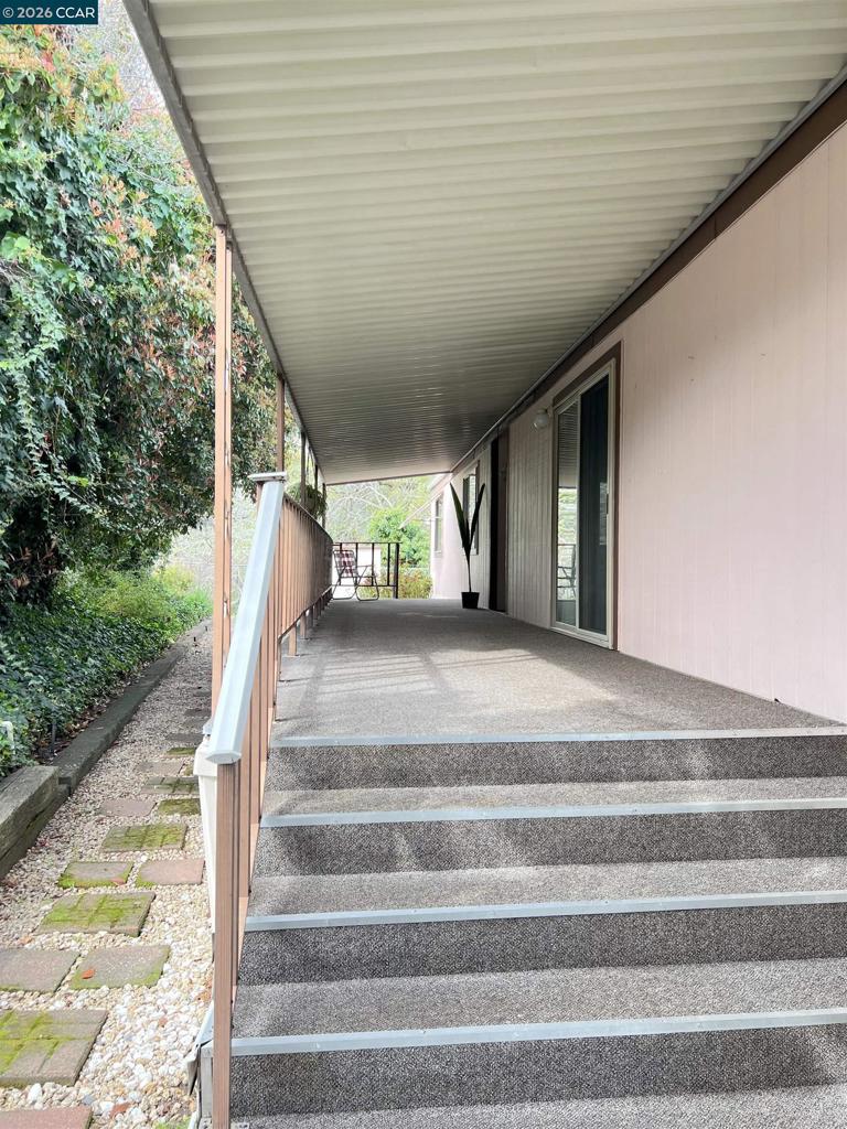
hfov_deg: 53.1
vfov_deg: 67.3
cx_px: 424
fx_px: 848
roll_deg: -0.4
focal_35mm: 26
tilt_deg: +0.3
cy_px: 564
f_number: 1.5
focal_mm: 5.7
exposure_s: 1/216
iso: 50
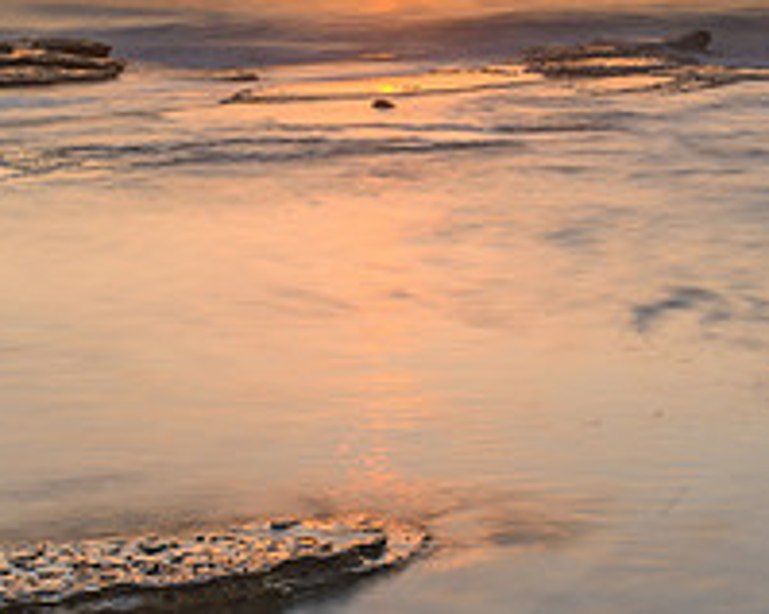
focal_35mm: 83
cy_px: 268
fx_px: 1888
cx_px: 460
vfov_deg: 18.5
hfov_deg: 23.0
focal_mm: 20
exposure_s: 4
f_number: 9
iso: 100
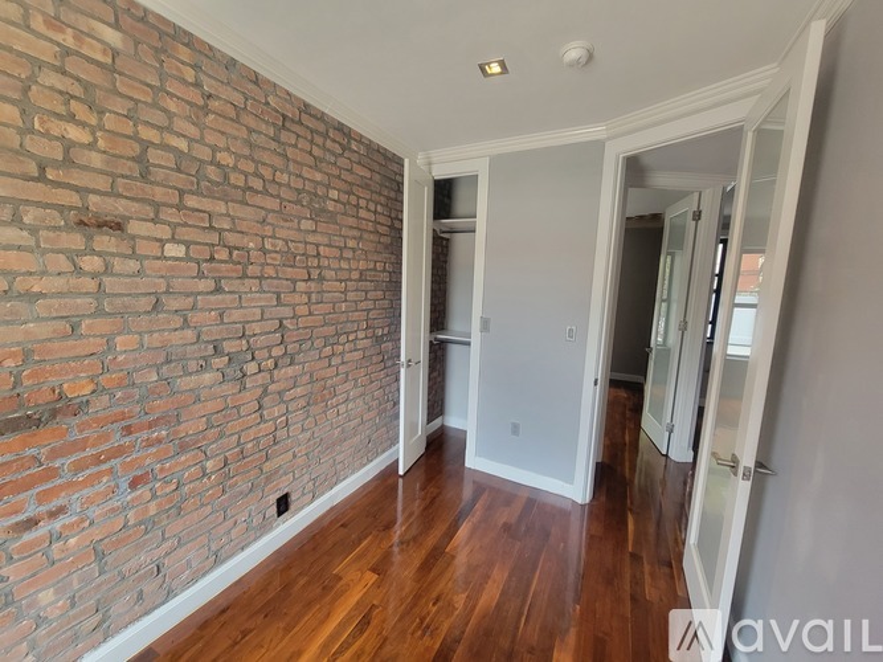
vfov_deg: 89.9
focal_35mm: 13
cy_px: 331
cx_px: 442
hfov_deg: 106.2
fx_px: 332
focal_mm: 2.2
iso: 320
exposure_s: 1/60
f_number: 2.2
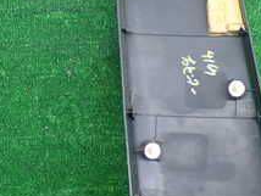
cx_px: 201
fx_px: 634
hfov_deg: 23.0
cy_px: 107
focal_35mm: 84
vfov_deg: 17.6
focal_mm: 5.4
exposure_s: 1/100
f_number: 2.3
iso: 200
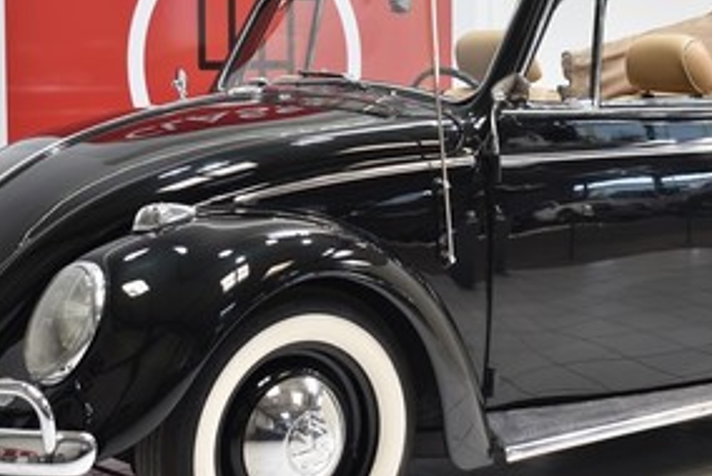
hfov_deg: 23.3
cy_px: 219
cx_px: 409
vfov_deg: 15.7
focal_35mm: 87
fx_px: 1722
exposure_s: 1/30
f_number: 4.2
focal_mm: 30
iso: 100
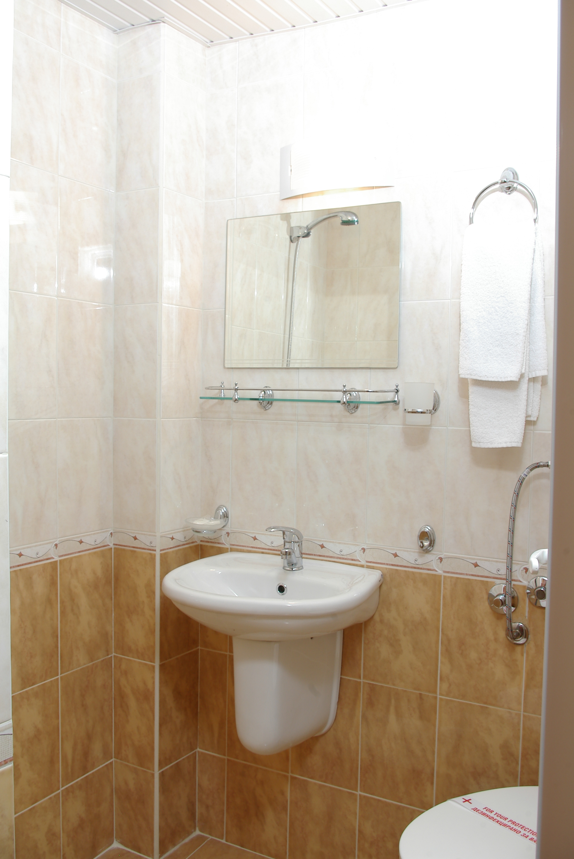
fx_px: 753
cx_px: 287
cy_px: 430
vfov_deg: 59.5
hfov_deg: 41.7
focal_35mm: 32
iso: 200
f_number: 11
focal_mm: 21
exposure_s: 1/6
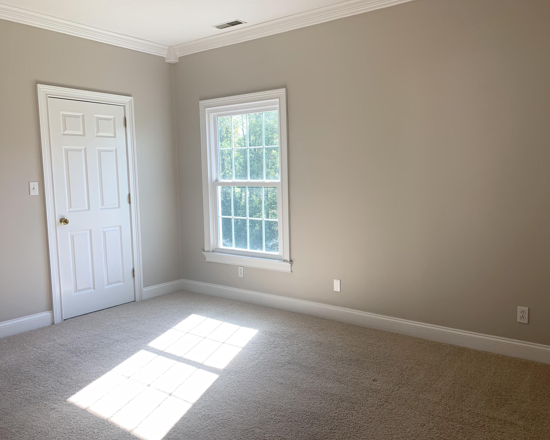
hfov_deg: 62.1
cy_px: 217
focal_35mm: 28
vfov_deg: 51.5
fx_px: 456
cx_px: 300
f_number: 1.8
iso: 32
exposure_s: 1/120
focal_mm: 4.25
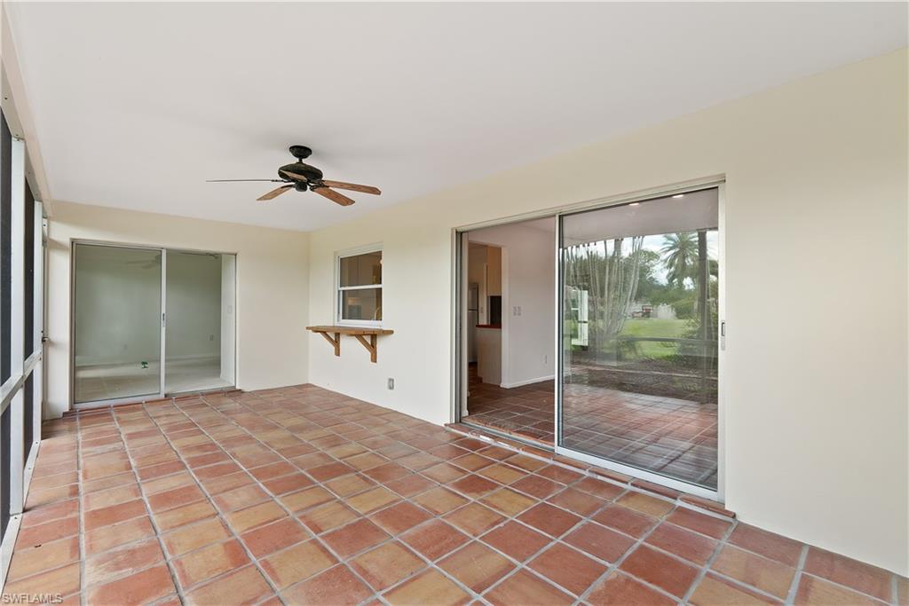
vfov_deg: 72.1
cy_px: 303
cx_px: 454
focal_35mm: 16
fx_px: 417
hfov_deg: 95.0
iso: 100
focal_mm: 16.5
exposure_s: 1/4
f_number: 9
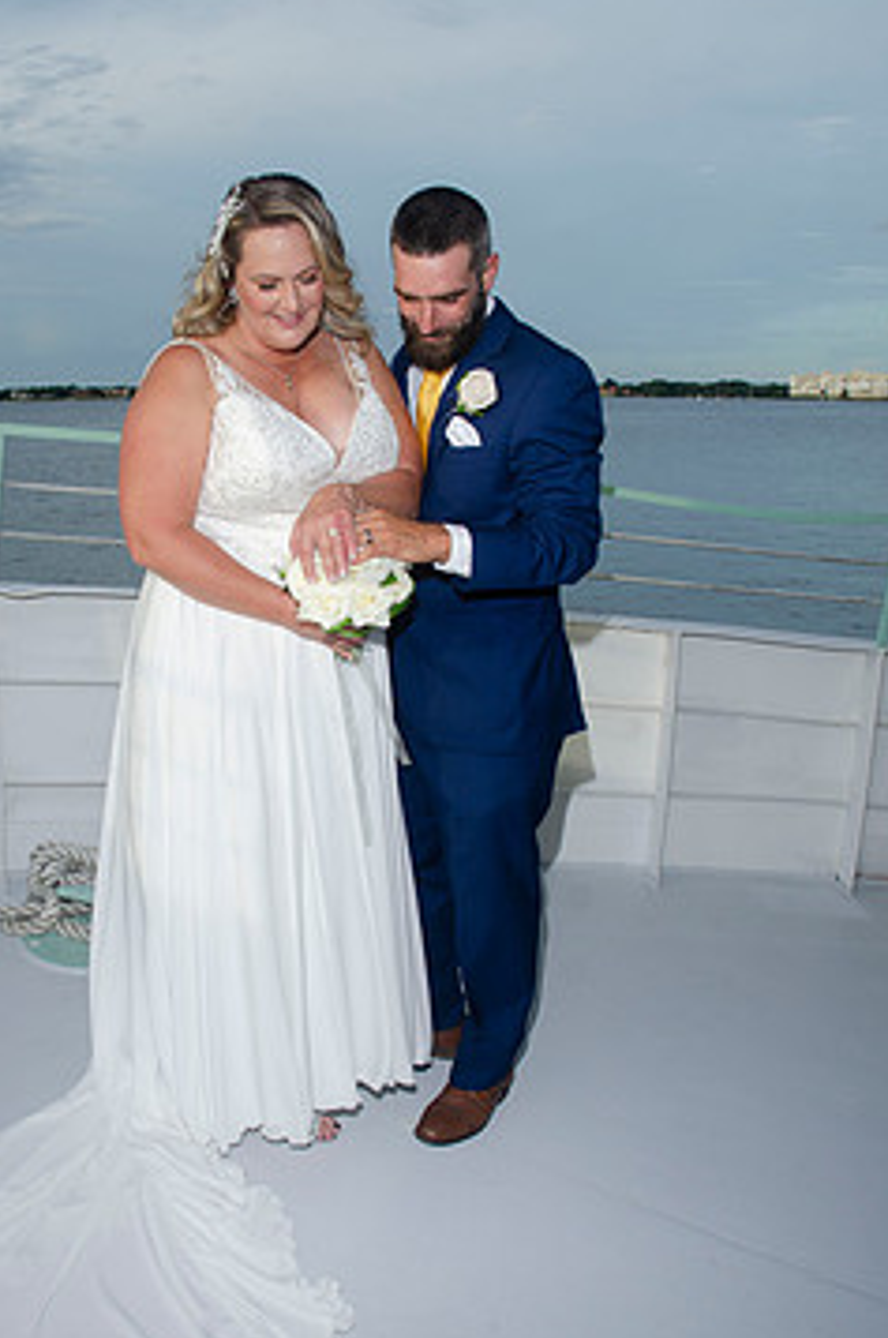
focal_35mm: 34
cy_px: 671
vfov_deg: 55.9
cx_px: 345
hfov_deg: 38.6
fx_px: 1262
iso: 100
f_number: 8
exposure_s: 1/250
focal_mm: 18
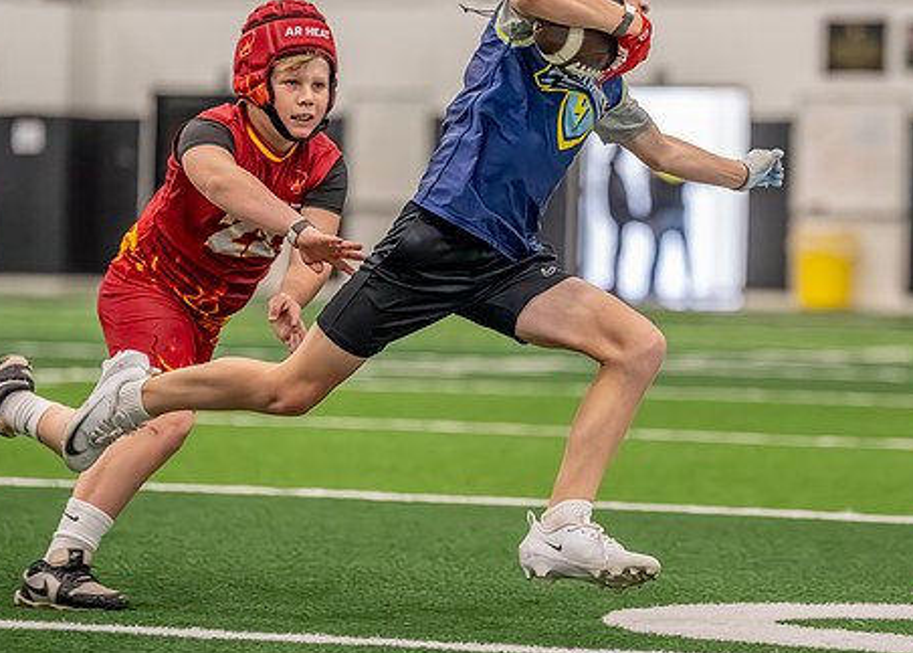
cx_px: 592
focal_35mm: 210
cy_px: 250
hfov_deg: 9.6
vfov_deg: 6.9
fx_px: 5446
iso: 6400
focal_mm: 143
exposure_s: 1/1000
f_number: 2.8
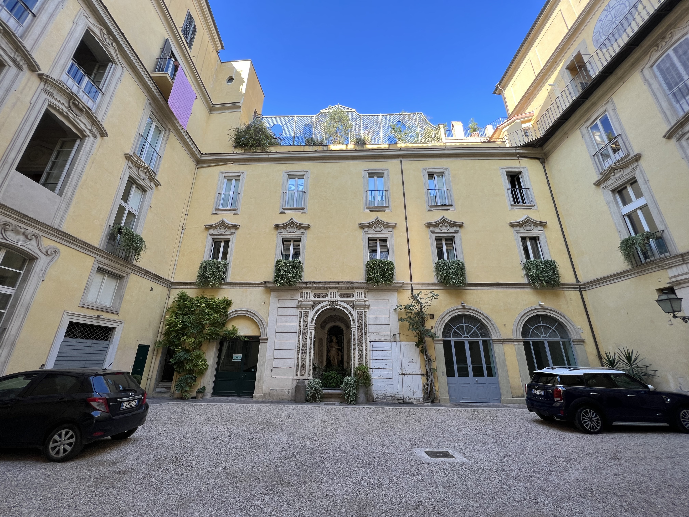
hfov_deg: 106.2
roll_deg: -0.5
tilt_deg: +20.7
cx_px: 344
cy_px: 258
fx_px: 259
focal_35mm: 13
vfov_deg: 89.9
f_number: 1.8
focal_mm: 1.57
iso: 32
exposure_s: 1/172
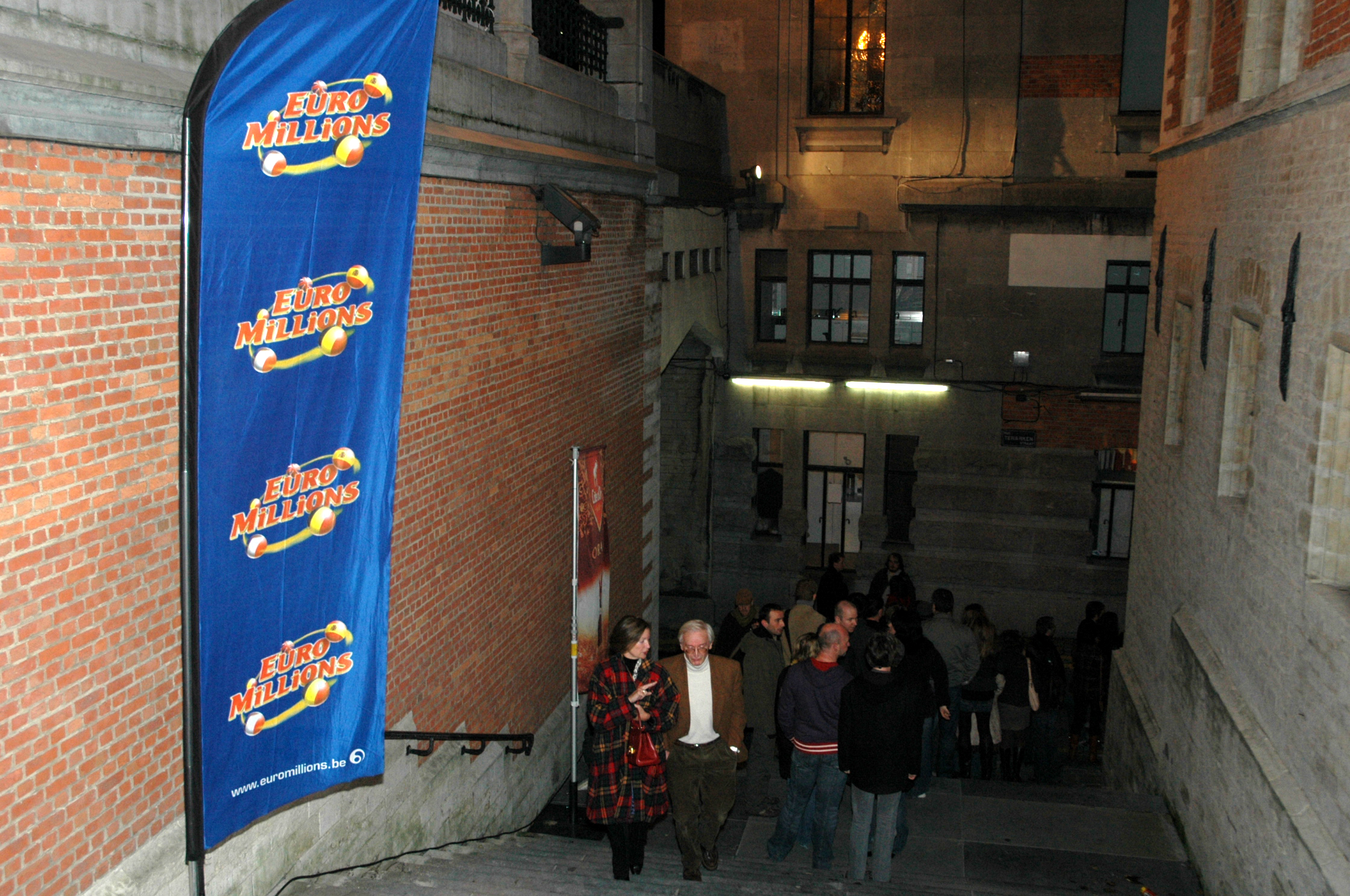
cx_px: 675
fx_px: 1348
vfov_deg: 36.8
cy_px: 448
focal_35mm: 36
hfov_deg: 53.2
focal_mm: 24
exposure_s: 1/60
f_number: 5
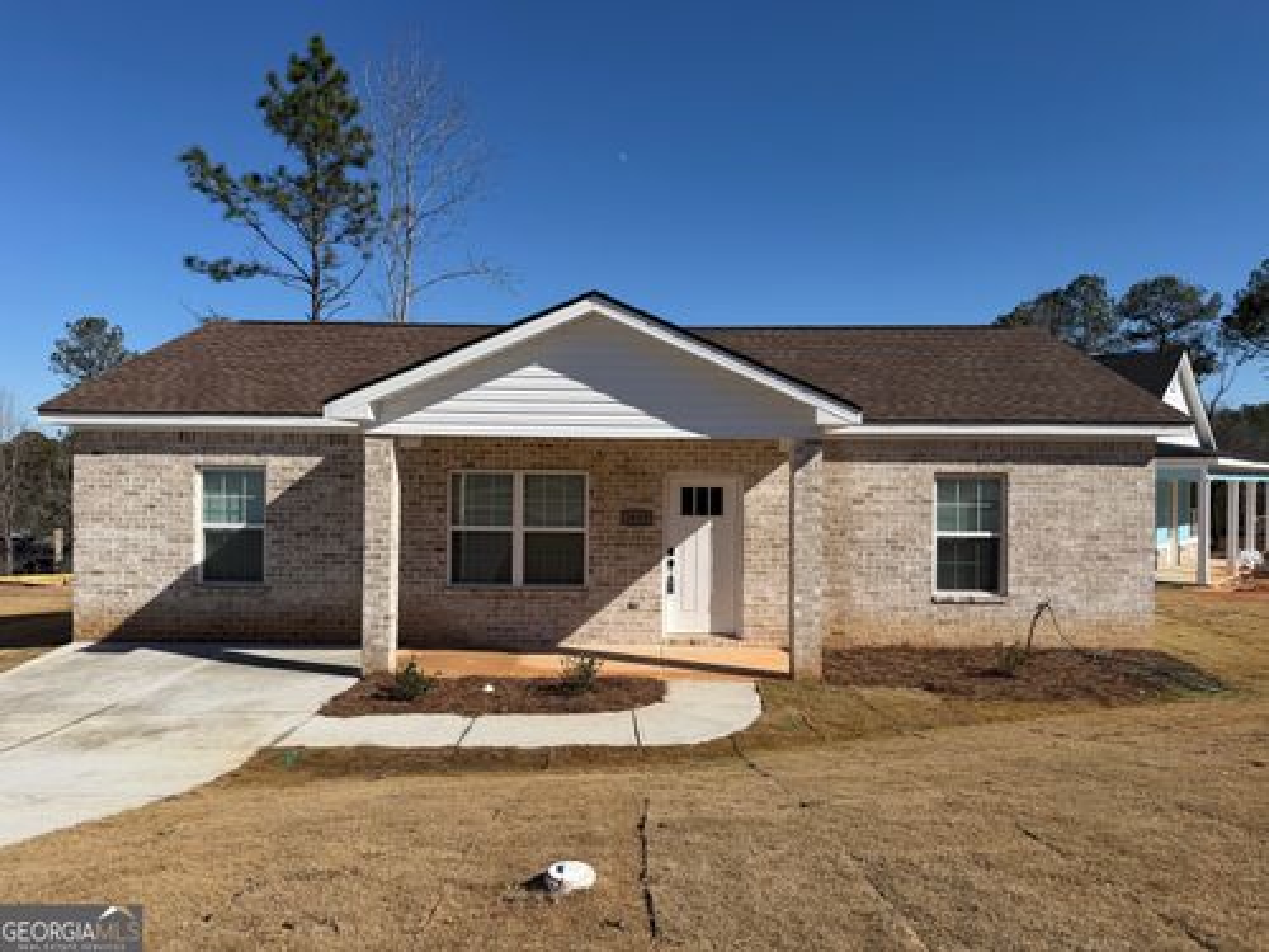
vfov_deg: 56.8
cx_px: 634
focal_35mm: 24
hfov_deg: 71.6
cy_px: 476
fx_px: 880
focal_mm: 6.76
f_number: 1.78
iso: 80
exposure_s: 1/7353
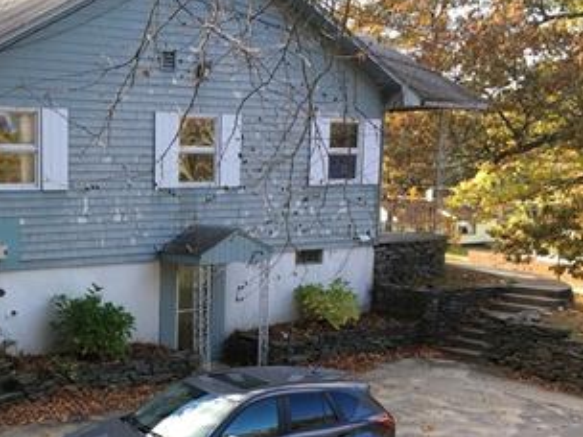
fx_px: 1027
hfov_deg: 30.8
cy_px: 332
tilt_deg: -9.7
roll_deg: -0.9
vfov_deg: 23.8
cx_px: 107
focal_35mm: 61
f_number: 2.2
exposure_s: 1/135
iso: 25
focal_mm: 4.15
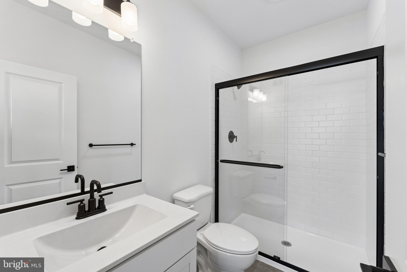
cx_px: 204
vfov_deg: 81.3
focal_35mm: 14
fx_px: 158
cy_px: 136
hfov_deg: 104.2
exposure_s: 1/80
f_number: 6.3
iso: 500
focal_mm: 14
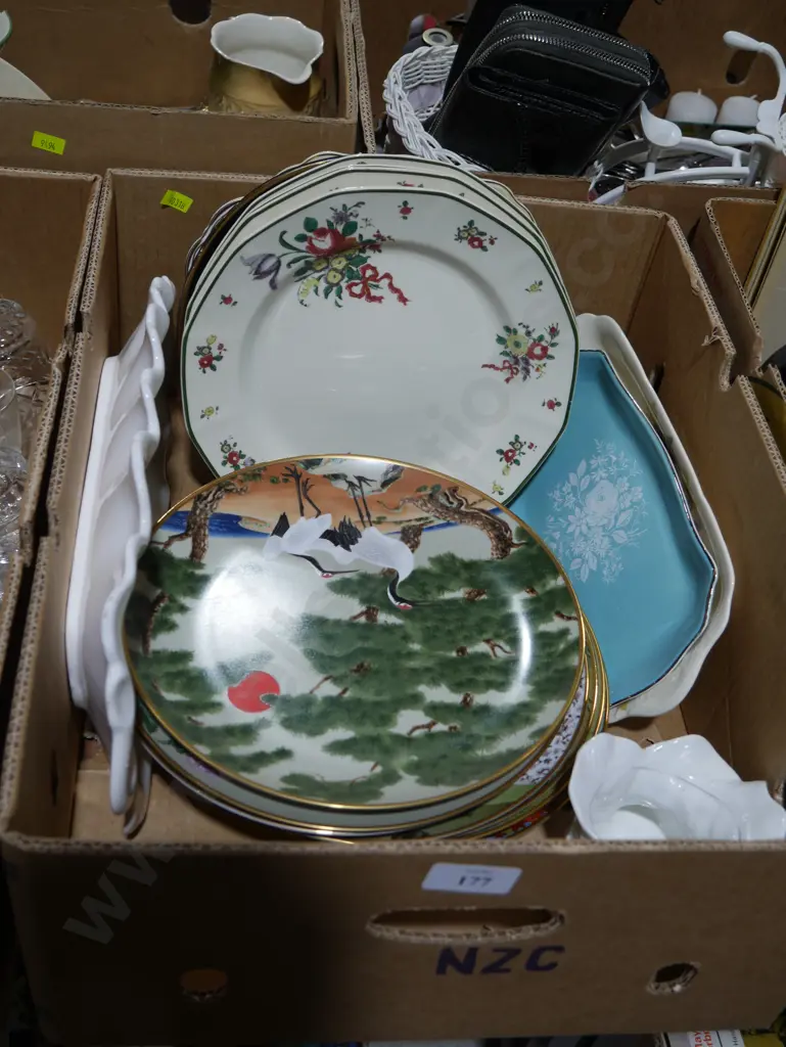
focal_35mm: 40
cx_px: 393
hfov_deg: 36.0
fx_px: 1210
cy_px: 524
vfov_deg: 46.8
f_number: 4.5
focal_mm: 20
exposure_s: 1/100
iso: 200
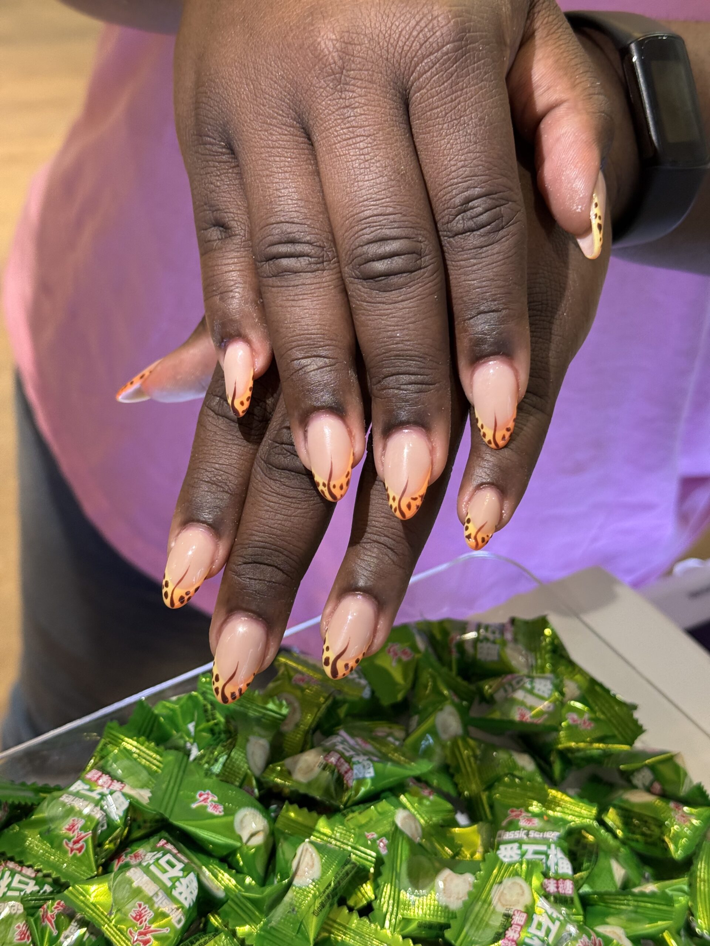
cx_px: 355
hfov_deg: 30.3
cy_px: 473
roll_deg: -17.1
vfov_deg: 39.7
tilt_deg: -36.5
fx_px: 1313
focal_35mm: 48
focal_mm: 6.76
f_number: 1.78
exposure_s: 1/60
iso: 125
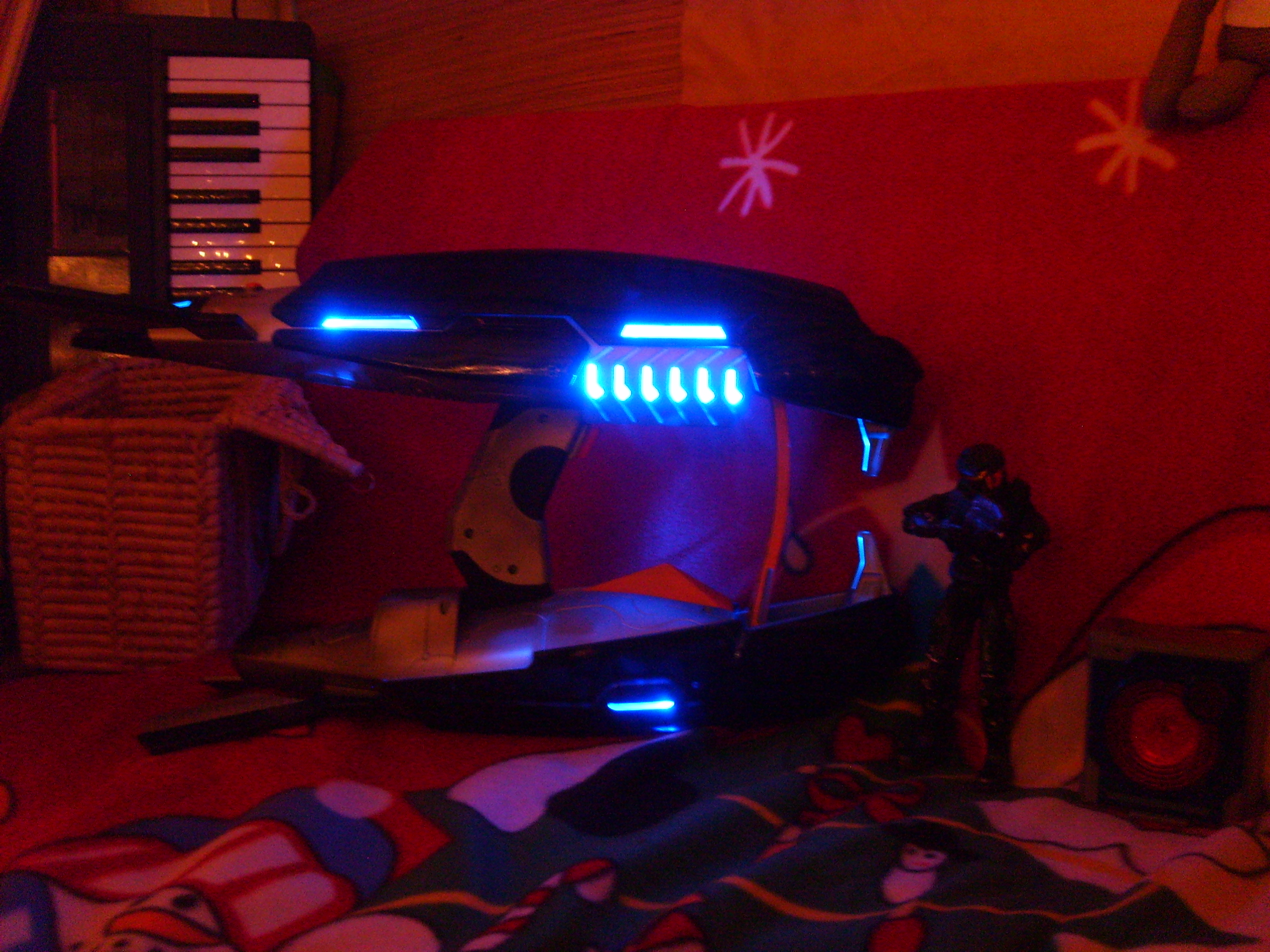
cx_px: 635
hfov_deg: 52.6
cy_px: 476
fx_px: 1284
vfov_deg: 40.7
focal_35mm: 35
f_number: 2.8
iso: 213
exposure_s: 1
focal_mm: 5.8
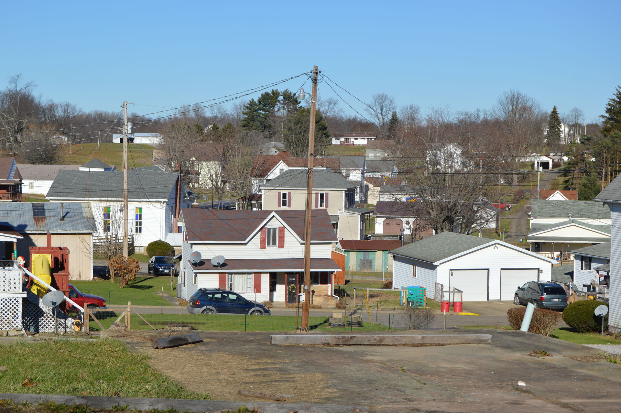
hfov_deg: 24.6
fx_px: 1422
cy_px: 206
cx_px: 310
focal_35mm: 82
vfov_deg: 16.5
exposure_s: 1/400
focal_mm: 55
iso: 100
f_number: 10
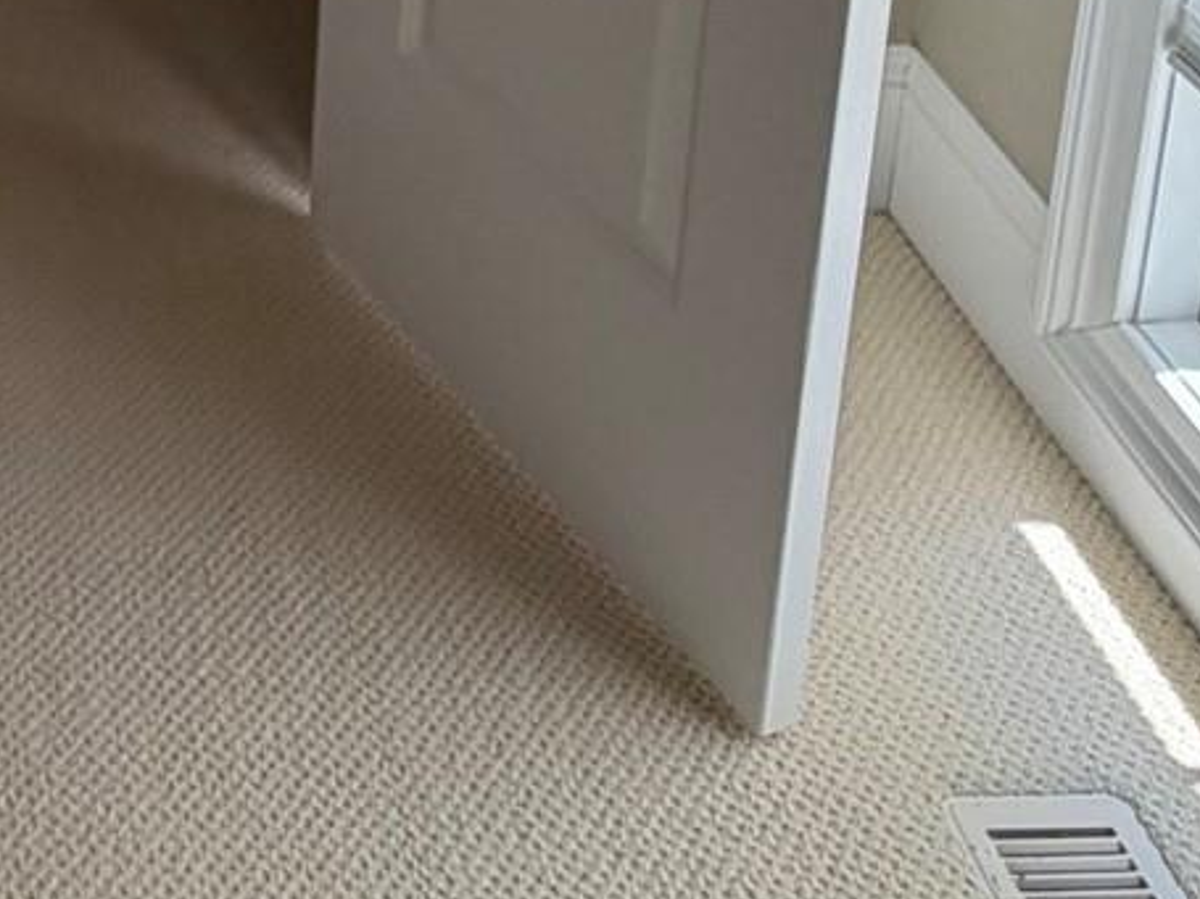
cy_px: -754
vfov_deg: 18.1
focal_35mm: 63
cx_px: -177
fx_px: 2183
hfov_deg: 27.6
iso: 100
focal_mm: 2.22
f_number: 2.2
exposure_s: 1/120
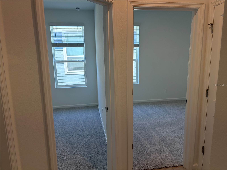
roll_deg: +1.6
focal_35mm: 26
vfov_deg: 53.1
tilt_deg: -6.7
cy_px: 85
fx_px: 170
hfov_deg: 67.3
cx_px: 114
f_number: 1.6
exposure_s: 1/227
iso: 100
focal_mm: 5.96
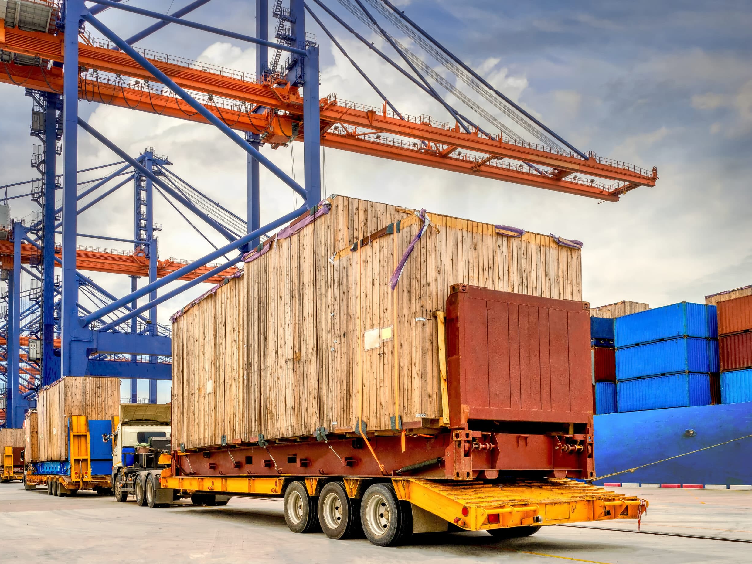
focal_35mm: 31
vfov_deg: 45.4
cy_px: 287
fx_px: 673
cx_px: 371
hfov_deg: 58.3
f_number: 10
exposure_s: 1/250
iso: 200
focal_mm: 15
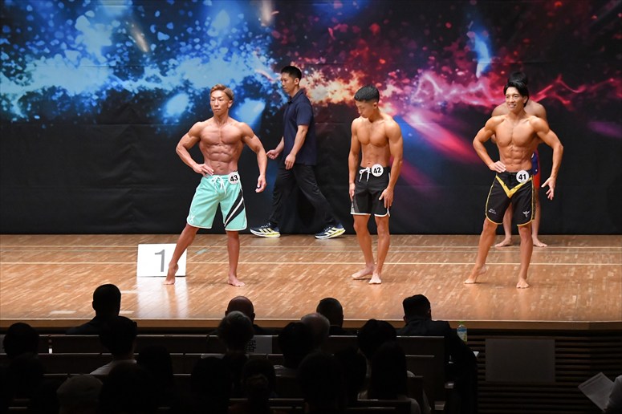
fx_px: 2539
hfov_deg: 14.0
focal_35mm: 147
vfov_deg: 9.3
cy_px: 207
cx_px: 311
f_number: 5.6
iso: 8000
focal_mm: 98
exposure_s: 1/400
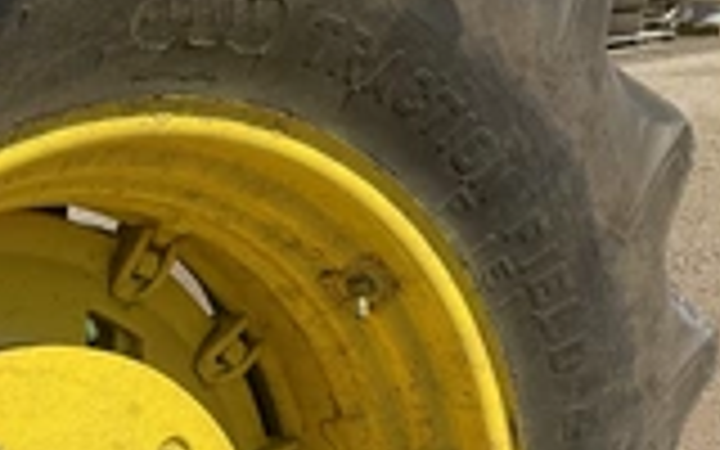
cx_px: 32
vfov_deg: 15.9
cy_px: 626
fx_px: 1511
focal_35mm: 77
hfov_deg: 25.7
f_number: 1.8
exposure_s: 1/2667
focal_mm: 3
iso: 25
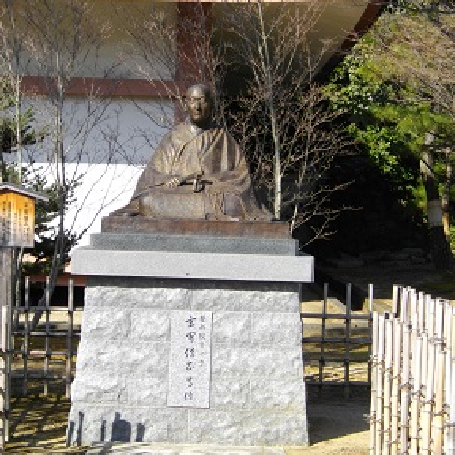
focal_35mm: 92
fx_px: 1368
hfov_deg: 18.9
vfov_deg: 18.9
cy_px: 226
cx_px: 203
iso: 100
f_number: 4.6
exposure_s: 1/320
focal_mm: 13.7
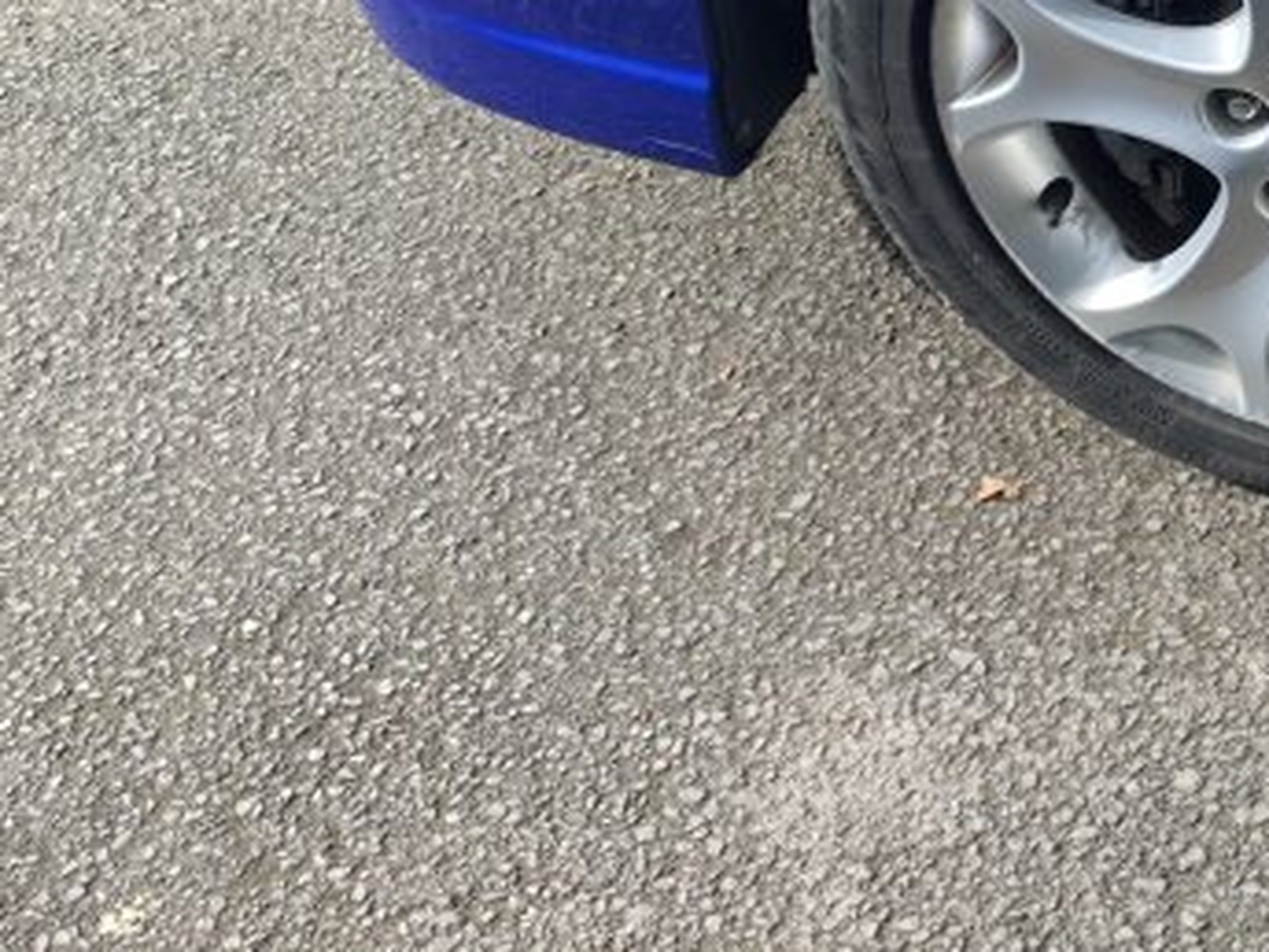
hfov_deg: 26.5
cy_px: 124
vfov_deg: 21.2
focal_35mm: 68
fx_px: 2493
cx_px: 1358
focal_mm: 4.25
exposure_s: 1/176
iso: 25
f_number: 1.8
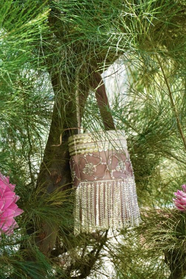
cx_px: 93
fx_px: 589
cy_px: 138
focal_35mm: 76
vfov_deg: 26.7
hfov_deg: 17.9
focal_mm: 50
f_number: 6.3
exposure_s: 1/1000
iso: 800
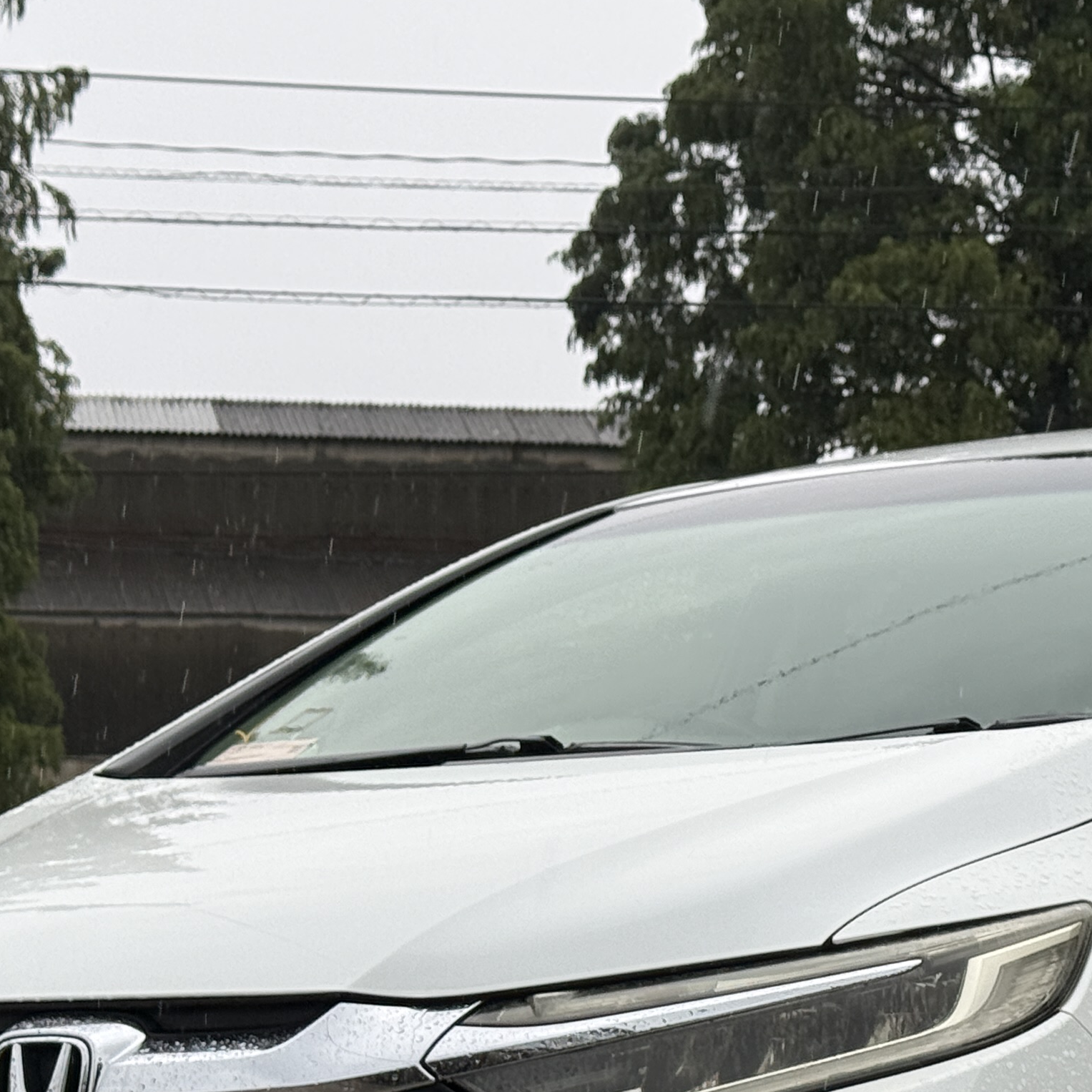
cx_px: 832
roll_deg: +1.0
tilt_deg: +1.1
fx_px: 3997
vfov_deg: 15.5
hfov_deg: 15.5
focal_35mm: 112
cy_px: 866
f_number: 1.78
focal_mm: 6.76
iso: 64
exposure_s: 1/496
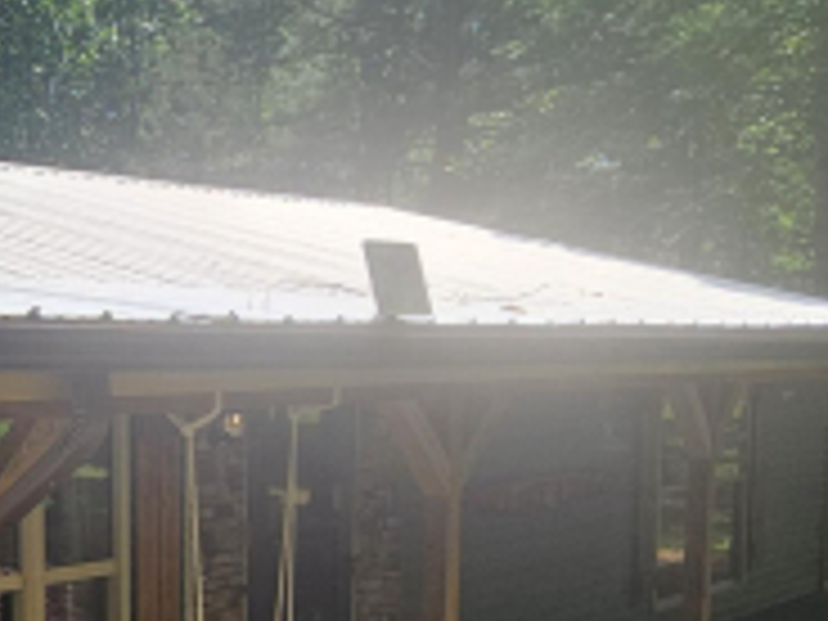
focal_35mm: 47
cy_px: 504
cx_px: -191
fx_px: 1124
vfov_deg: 30.1
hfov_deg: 32.5
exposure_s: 1/922
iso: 50
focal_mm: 2.2
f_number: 2.2
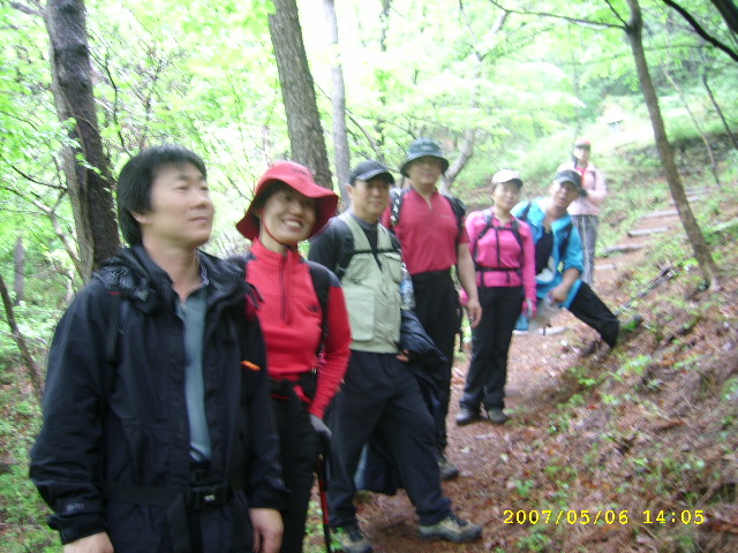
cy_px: 276
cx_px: 369
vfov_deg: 40.7
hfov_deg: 52.6
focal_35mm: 35
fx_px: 746
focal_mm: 5.95
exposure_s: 1/3
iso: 100
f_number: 2.8
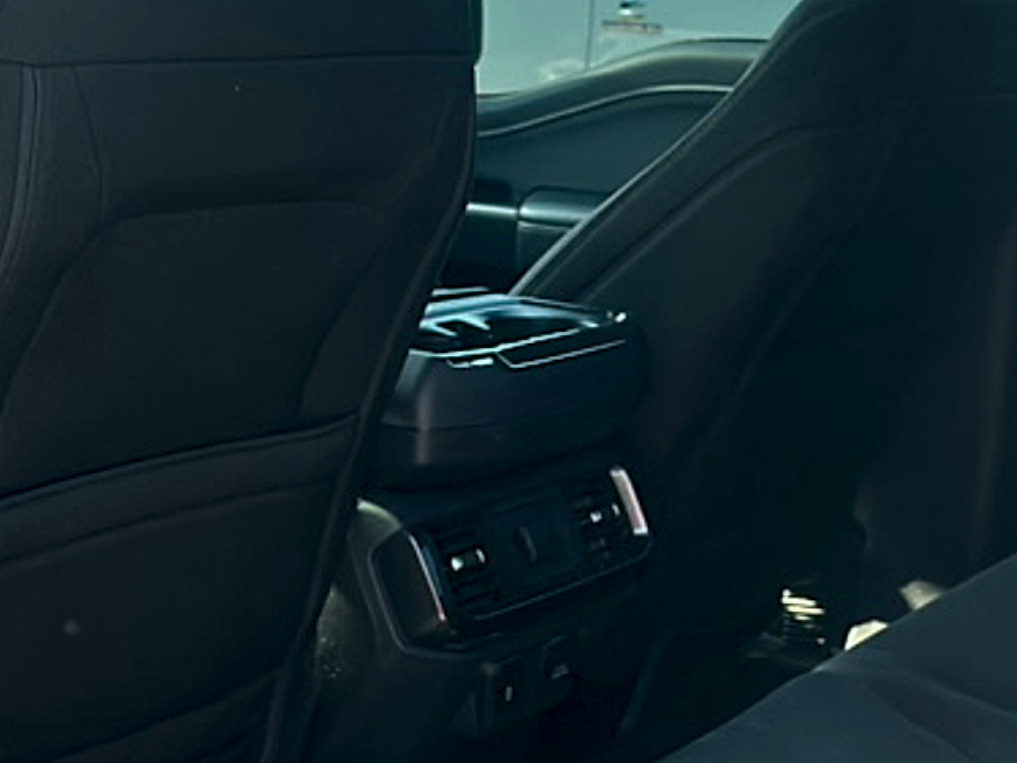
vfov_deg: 22.2
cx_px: 625
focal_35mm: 64
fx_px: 1881
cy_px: 743
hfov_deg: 30.2
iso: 125
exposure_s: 1/449
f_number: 1.78
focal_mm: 6.86
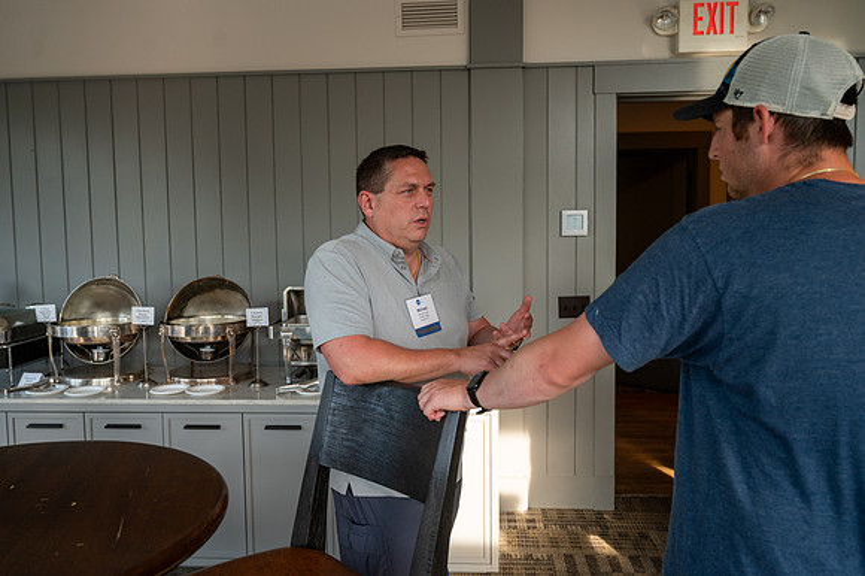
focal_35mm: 29
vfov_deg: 44.9
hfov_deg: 63.7
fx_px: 696
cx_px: 432
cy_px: 288
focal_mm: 29
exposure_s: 1/250
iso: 640
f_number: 4.5
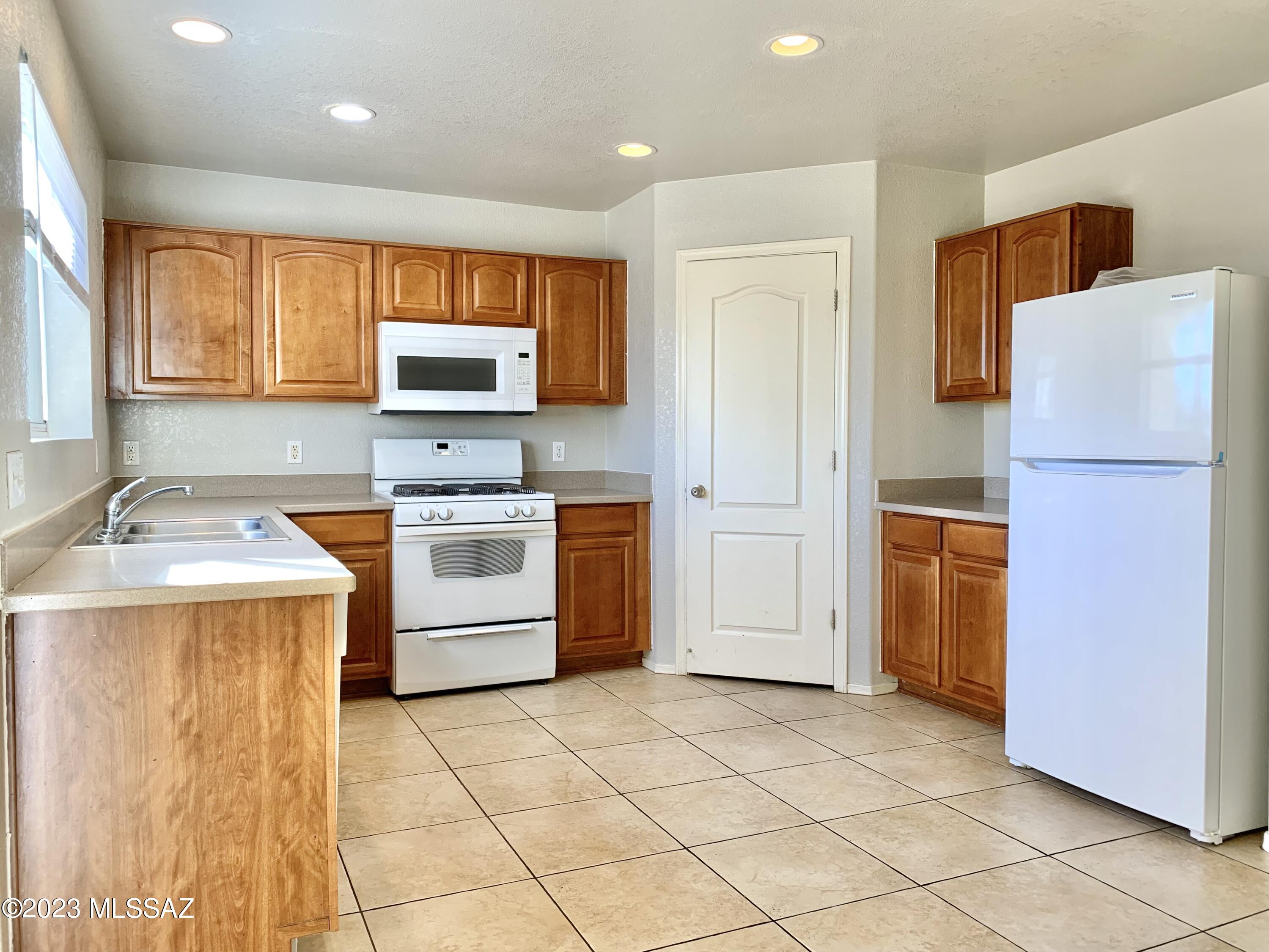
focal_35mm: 26
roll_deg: +0.6
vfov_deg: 53.1
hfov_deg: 67.3
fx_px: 953
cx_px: 634
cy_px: 476
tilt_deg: -2.6
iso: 80
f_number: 1.8
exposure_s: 1/120
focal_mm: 4.25
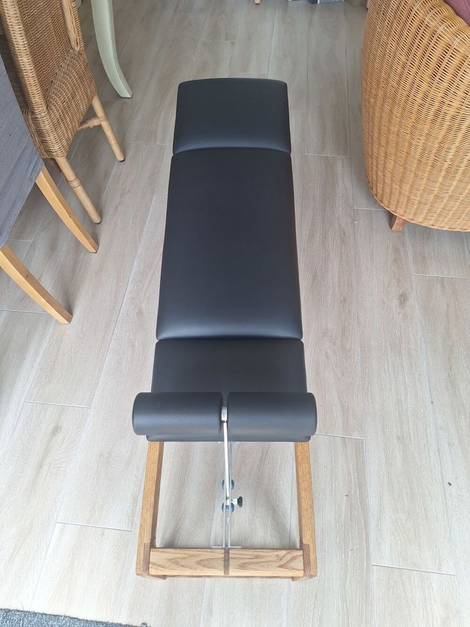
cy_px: 314
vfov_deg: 73.9
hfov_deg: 58.9
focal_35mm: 23
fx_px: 416
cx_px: 235
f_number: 1.8
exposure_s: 1/100
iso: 50
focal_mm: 5.54
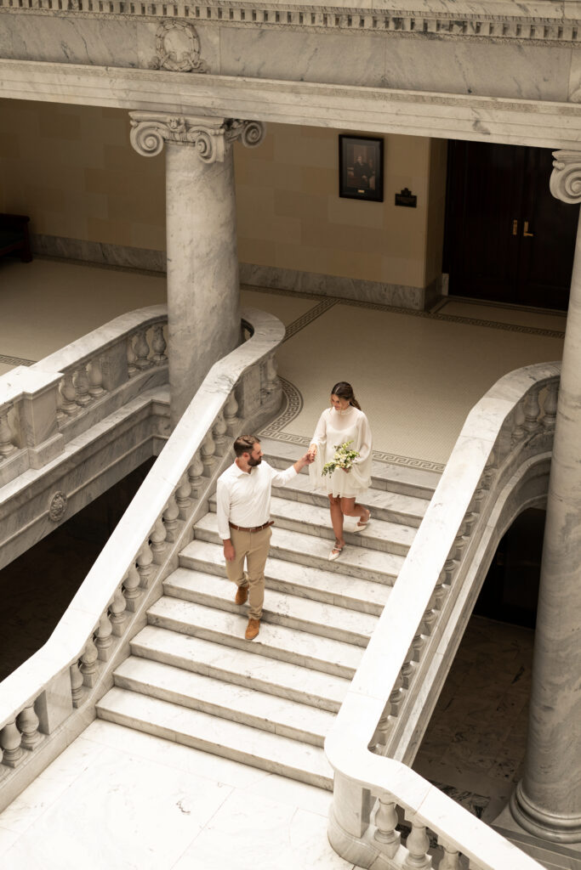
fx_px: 1210
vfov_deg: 39.6
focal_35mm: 50
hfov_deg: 27.0
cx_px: 290
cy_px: 435
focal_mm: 50
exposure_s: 1/1000
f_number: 2.5
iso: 400
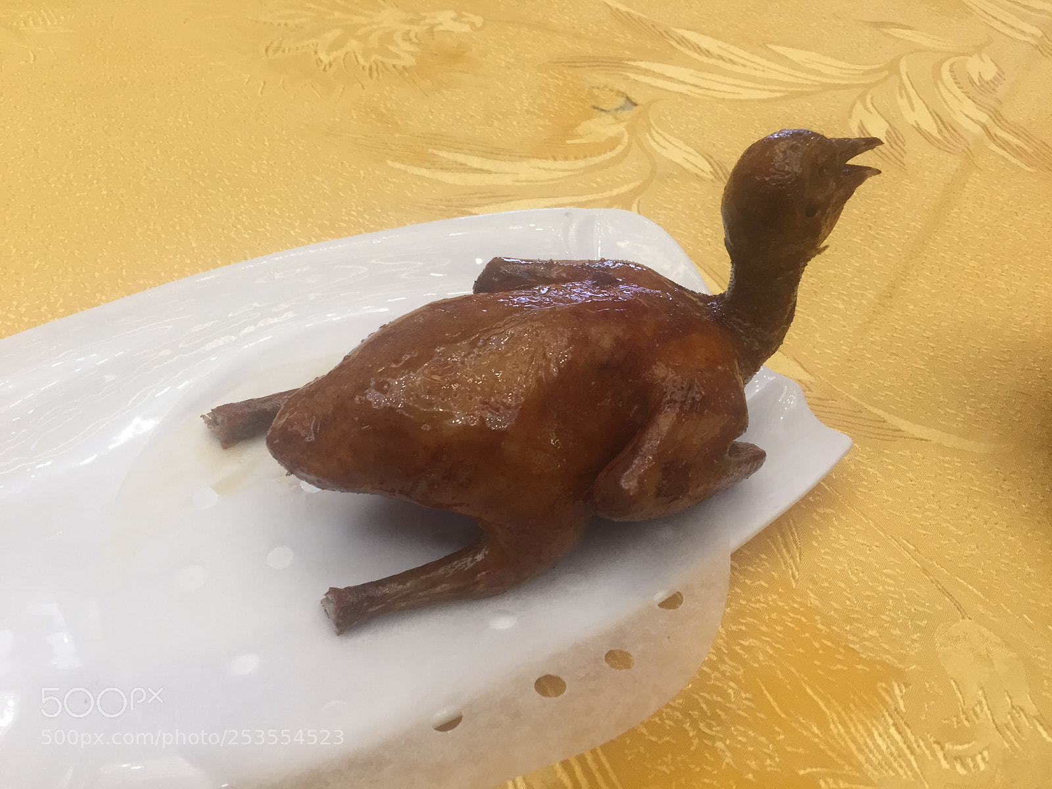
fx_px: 881
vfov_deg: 48.2
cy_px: 394
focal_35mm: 29
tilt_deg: -47.2
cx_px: 526
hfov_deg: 61.7
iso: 80
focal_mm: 4.15
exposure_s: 1/33
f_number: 2.2
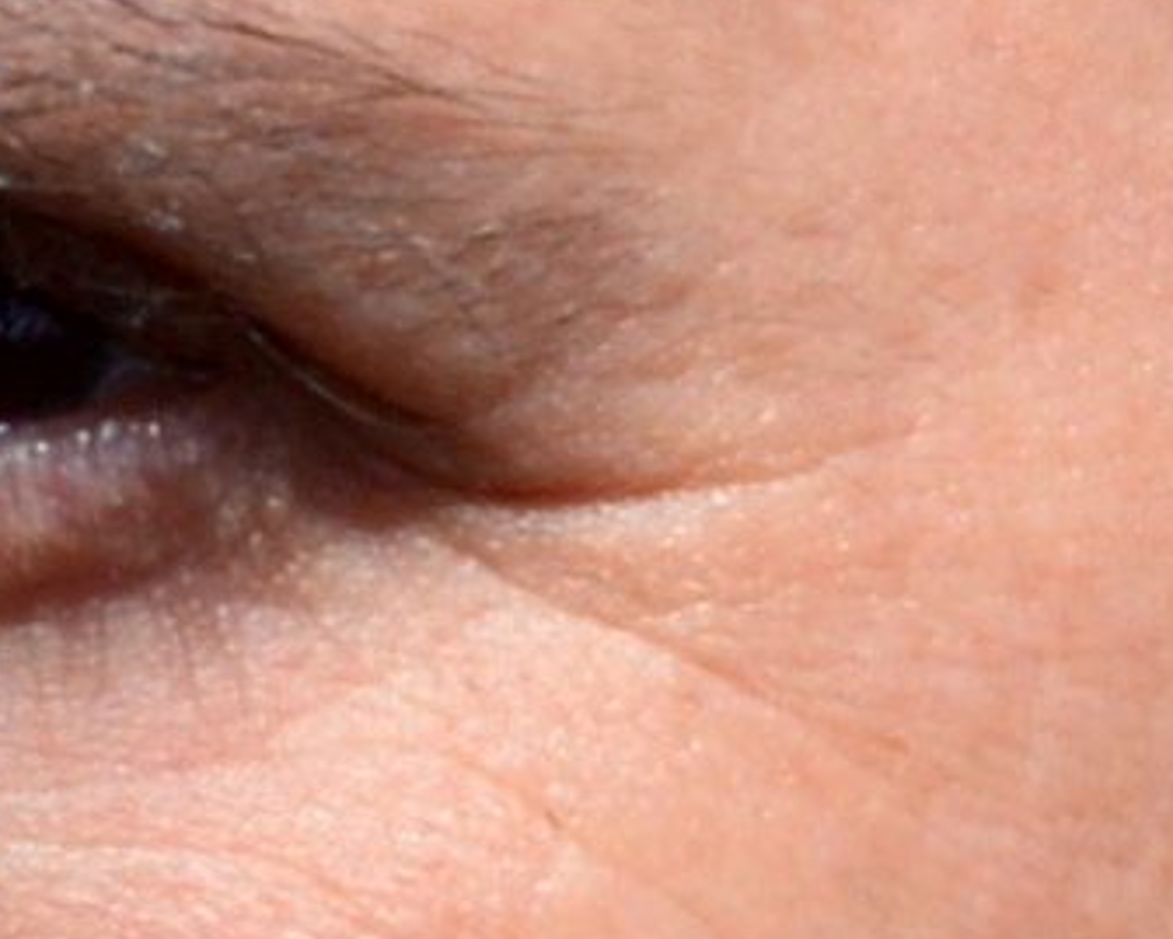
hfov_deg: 5.3
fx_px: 12727
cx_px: 1079
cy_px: 1574
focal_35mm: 366
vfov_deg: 4.2
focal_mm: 35
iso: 100
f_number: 7.1
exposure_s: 1/200
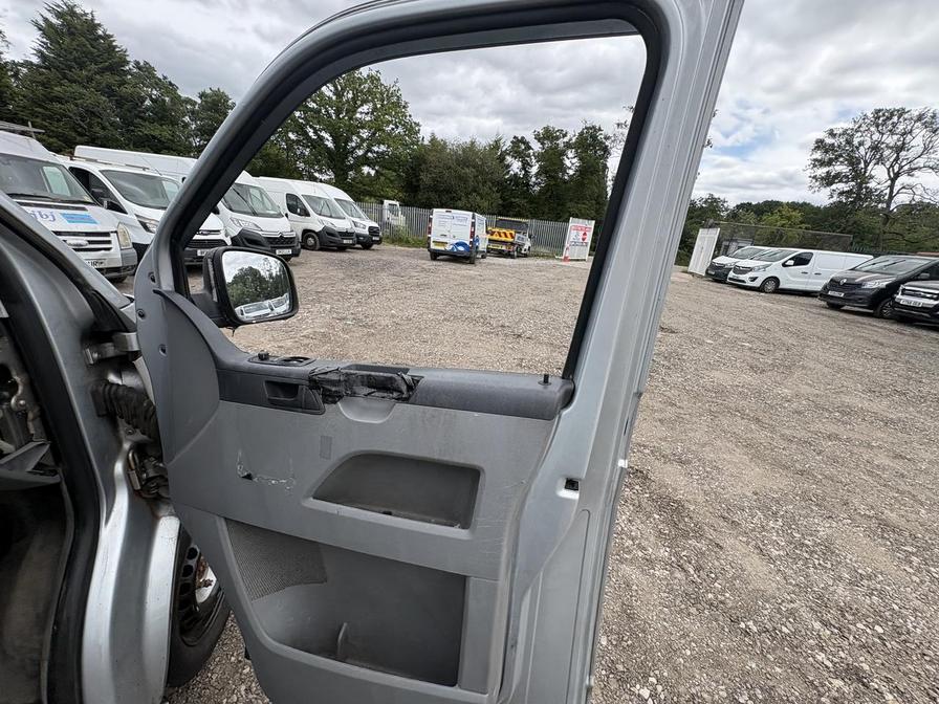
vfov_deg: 85.7
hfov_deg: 102.1
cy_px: 352
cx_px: 470
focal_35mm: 14
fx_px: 380
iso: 40
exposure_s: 1/831
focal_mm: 2.22
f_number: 2.2
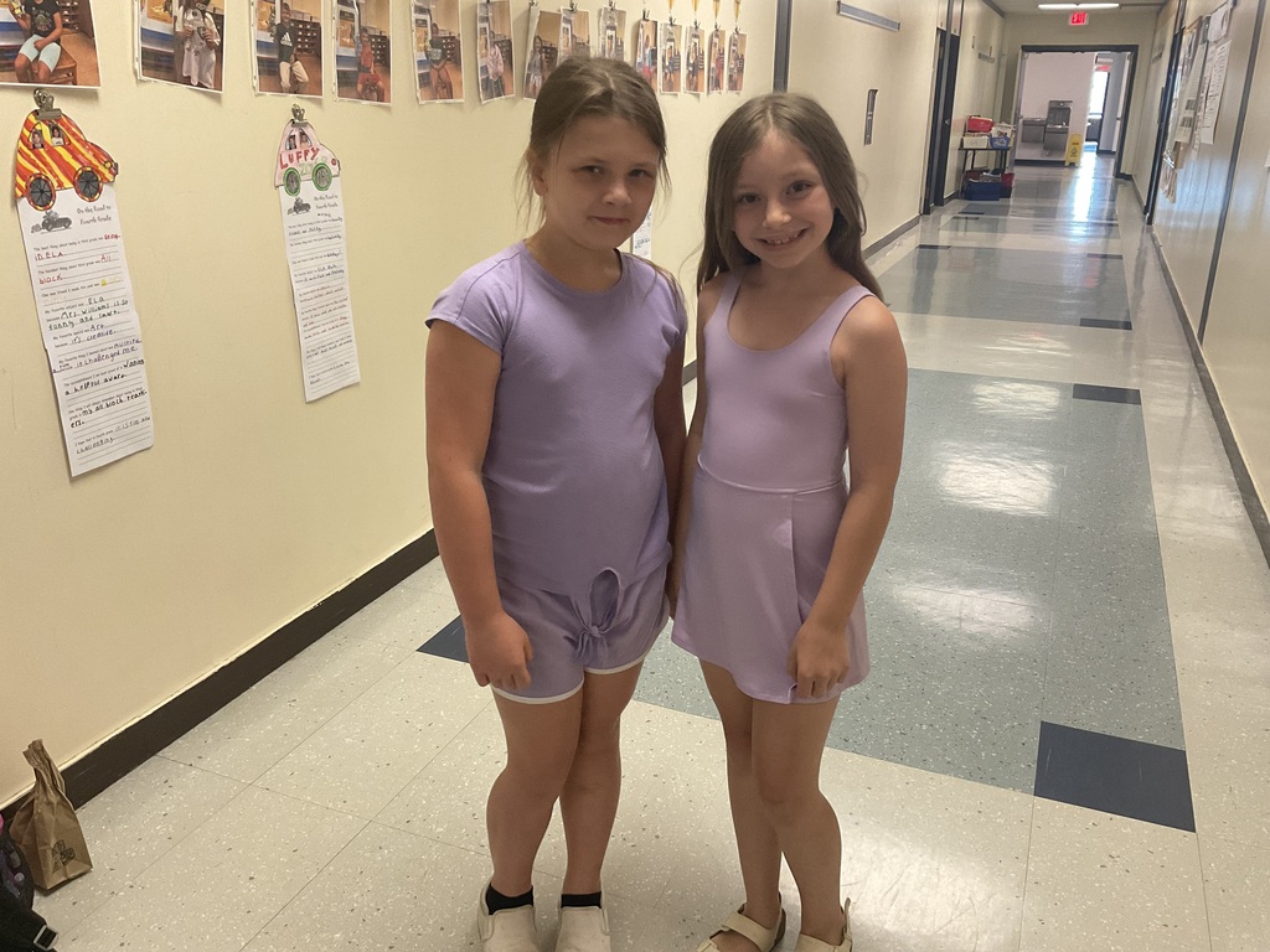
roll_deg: -1.0
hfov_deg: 61.7
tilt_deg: -20.4
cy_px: 476
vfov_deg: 48.2
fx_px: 1064
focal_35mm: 29
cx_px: 635
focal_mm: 3
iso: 160
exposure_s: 1/60
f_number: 1.8
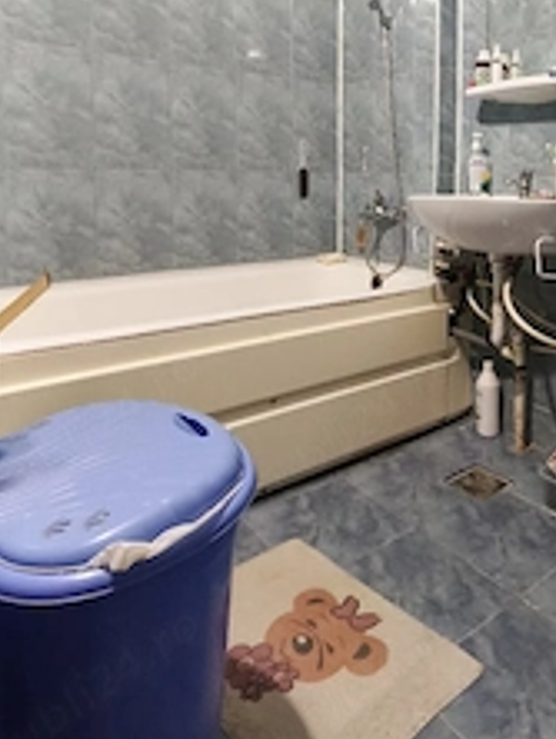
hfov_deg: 49.4
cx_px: 416
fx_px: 577
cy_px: 213
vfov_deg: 62.6
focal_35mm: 27
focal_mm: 1.91
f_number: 2.2
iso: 800
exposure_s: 1/25
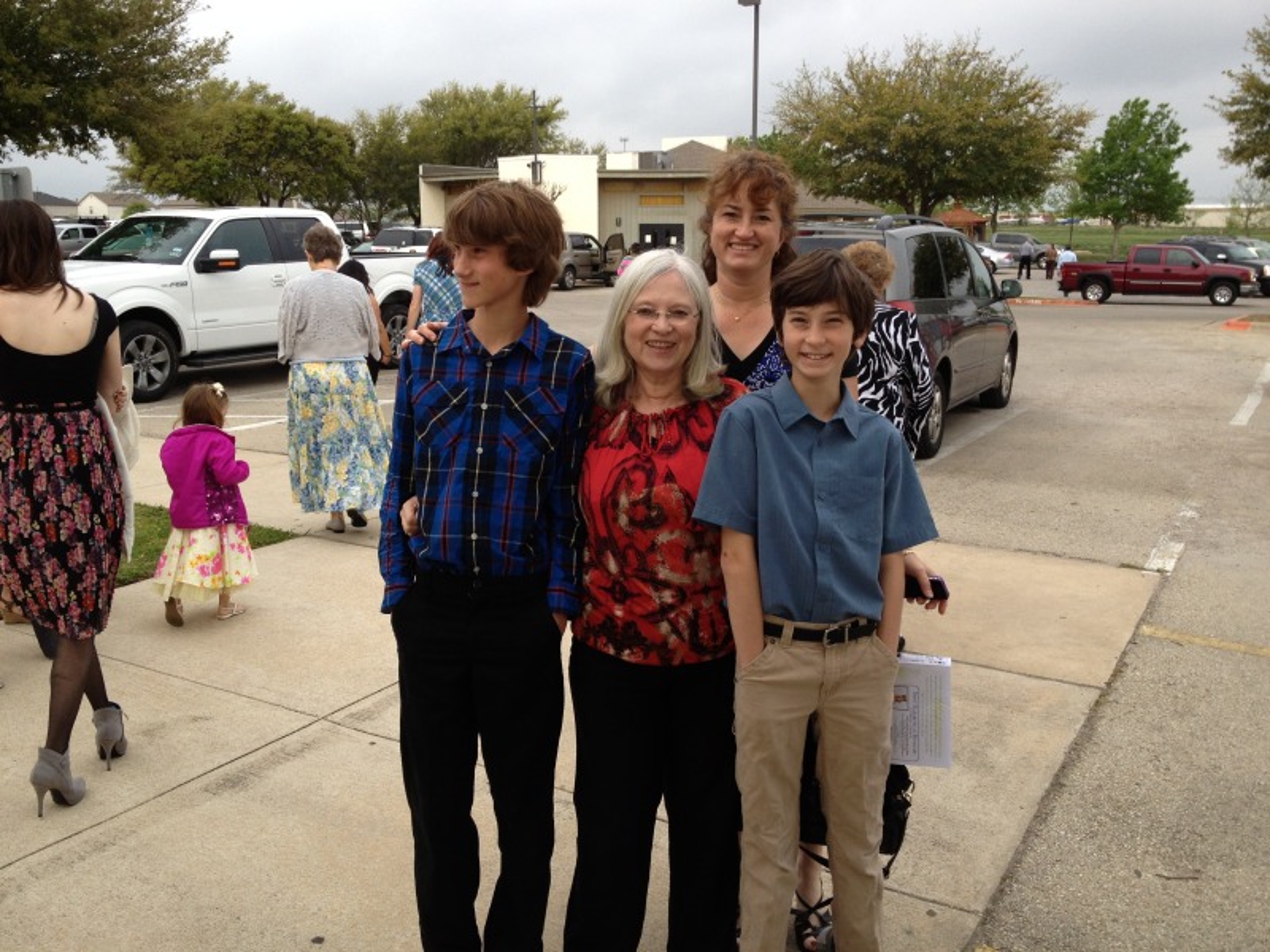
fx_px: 1284
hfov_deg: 52.6
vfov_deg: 40.7
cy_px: 476
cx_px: 635
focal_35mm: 35
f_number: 2.4
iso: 50
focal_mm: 4.28
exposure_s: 1/317
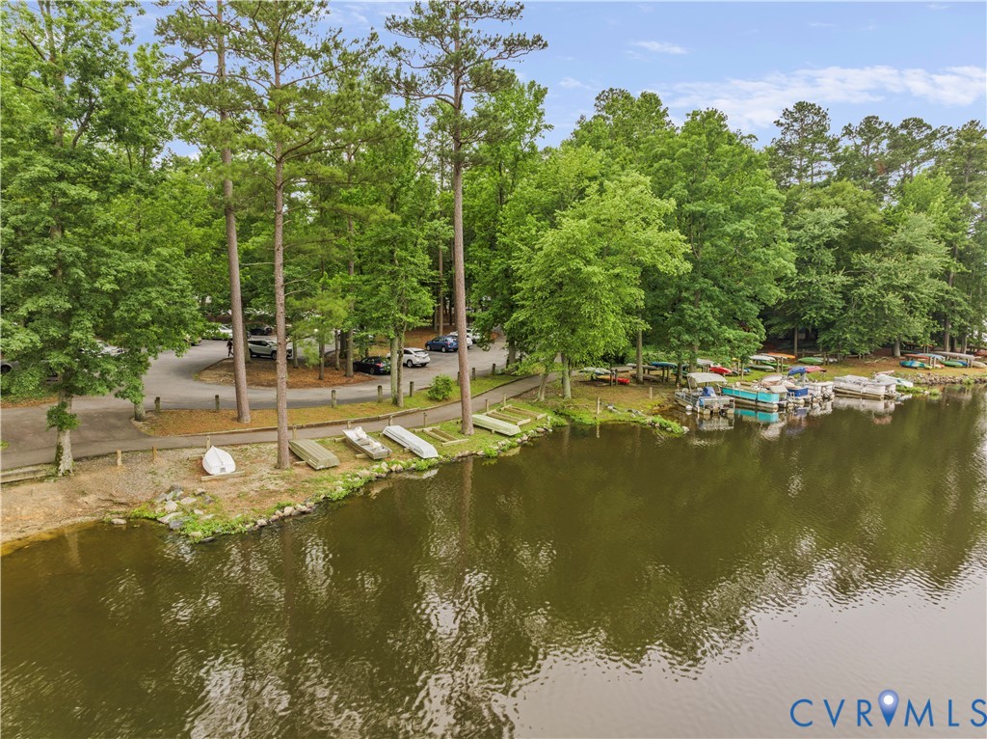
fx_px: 684
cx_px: 494
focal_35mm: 24
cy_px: 370
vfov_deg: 56.7
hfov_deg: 71.6
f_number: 8
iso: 100
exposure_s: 1/25
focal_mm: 12.29
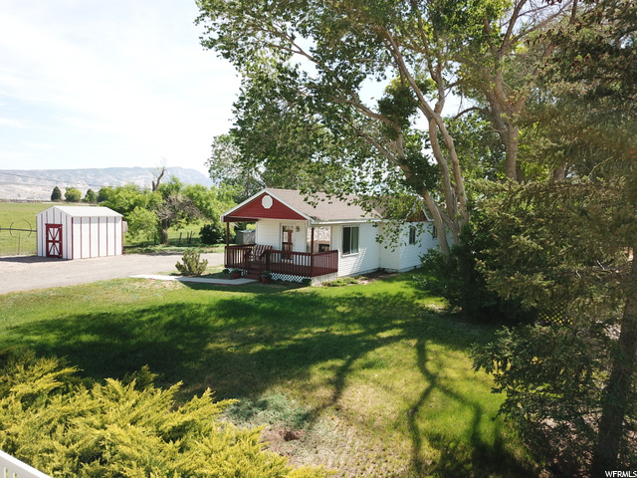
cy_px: 239
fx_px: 478
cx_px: 318
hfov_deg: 67.3
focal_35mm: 26
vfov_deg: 53.1
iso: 100
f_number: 2.2
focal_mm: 4.73
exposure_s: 1/603
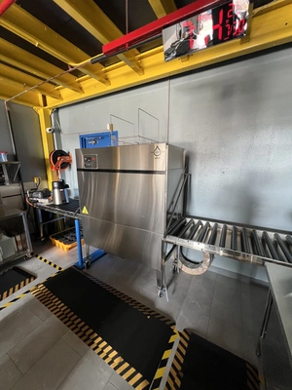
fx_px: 146
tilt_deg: -11.4
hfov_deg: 89.9
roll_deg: +0.8
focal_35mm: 13
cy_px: 195
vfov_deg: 106.2
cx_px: 146
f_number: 1.8
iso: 320
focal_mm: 1.57
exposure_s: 1/60
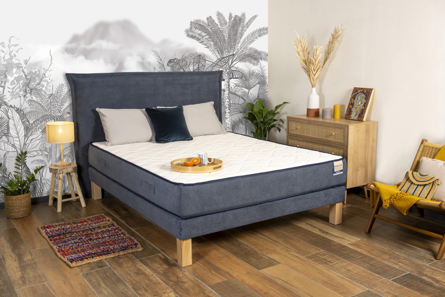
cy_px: 145
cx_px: 219
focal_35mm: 36
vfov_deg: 36.9
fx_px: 445
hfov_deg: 53.1
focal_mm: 35
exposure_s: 1/60
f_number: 8
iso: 320
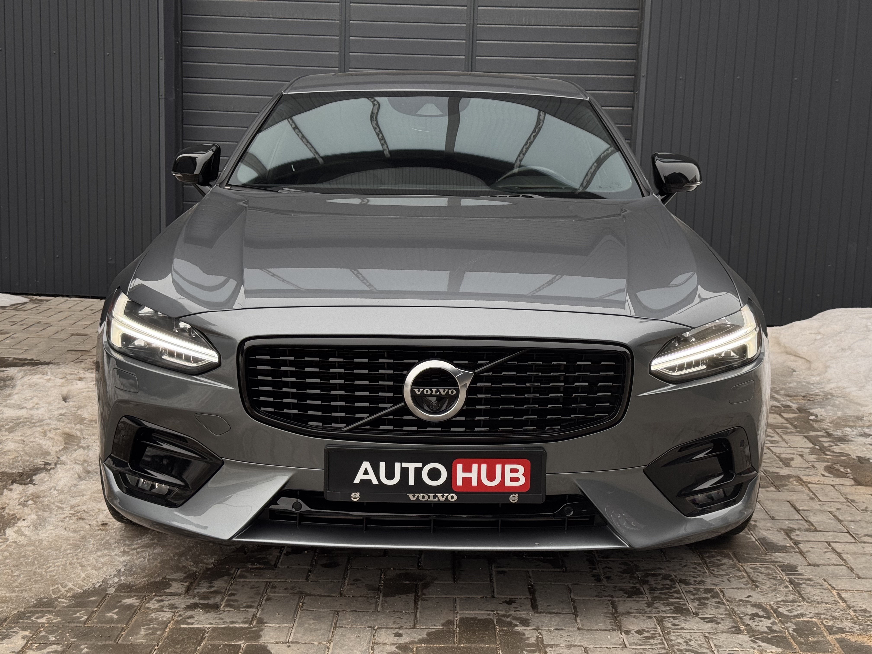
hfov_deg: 39.7
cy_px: 327
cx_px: 436
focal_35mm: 48
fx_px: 1209
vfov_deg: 30.3
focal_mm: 6.76
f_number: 1.78
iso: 64
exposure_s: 1/913
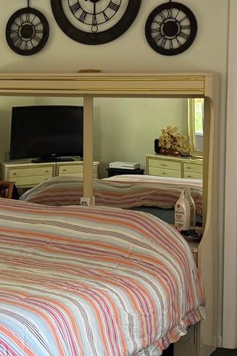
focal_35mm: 80
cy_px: 116
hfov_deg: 16.9
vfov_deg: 25.2
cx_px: 26
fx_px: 789
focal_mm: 6.76
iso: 200
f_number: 1.78
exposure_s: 1/60
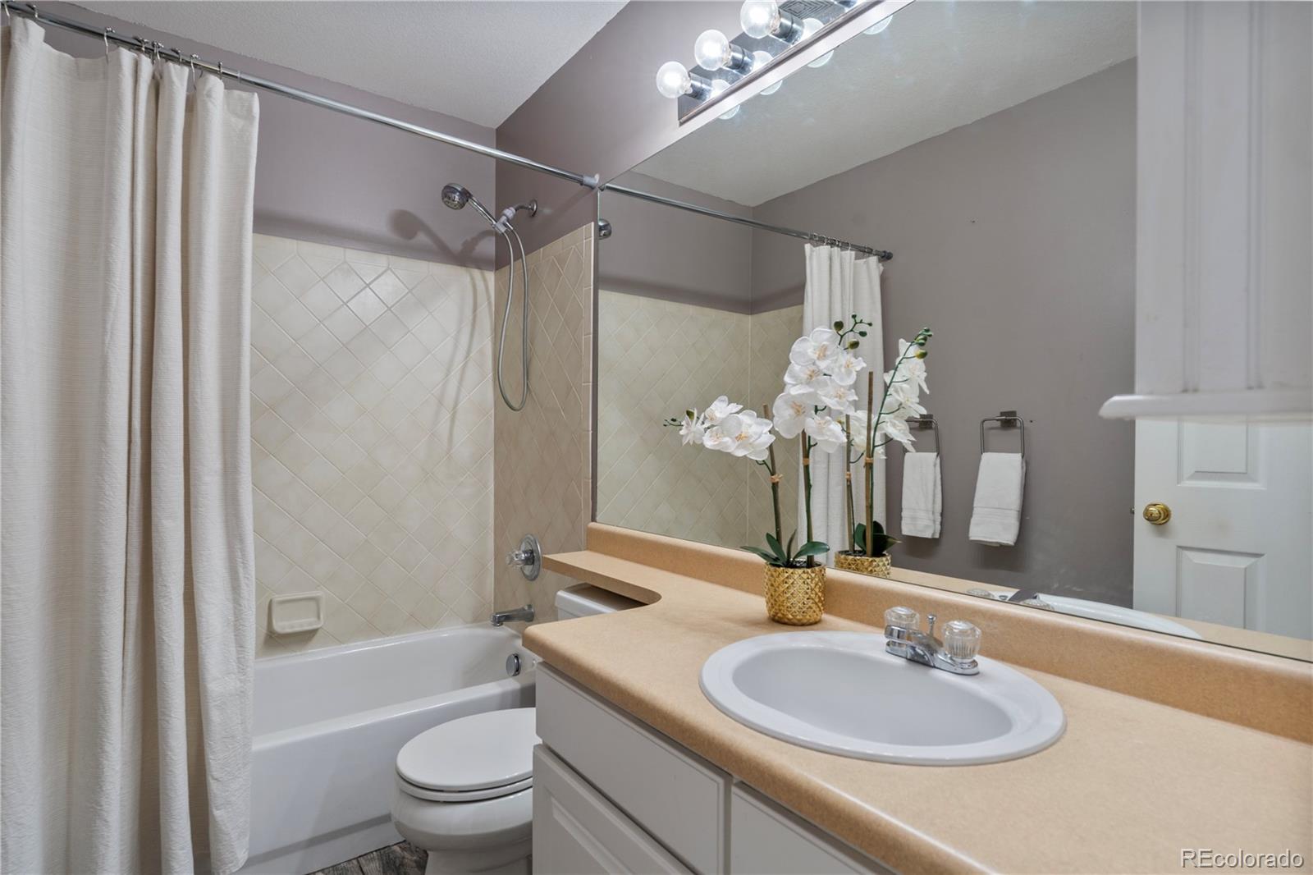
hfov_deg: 90.0
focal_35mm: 18
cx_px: 656
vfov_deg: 67.4
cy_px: 438
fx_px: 656
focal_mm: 18
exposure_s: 1/10
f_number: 8
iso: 250
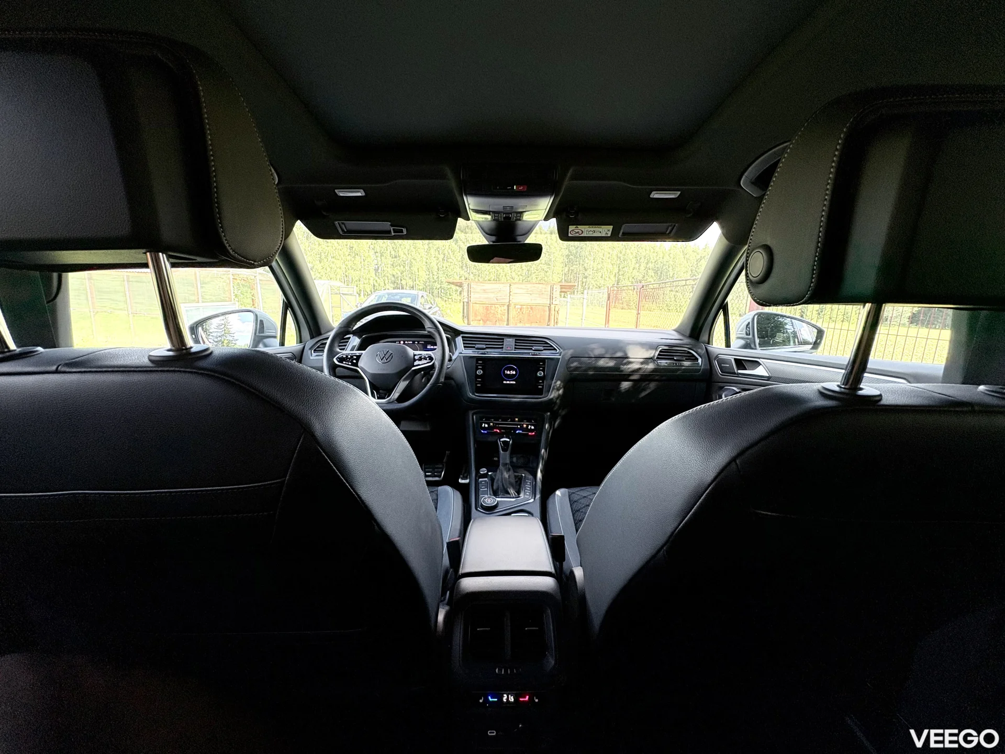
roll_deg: -2.6
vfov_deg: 85.7
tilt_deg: -9.8
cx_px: 502
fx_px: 406
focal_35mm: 14
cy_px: 377
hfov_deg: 102.1
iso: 64
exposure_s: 1/99
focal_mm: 2.22
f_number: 2.2
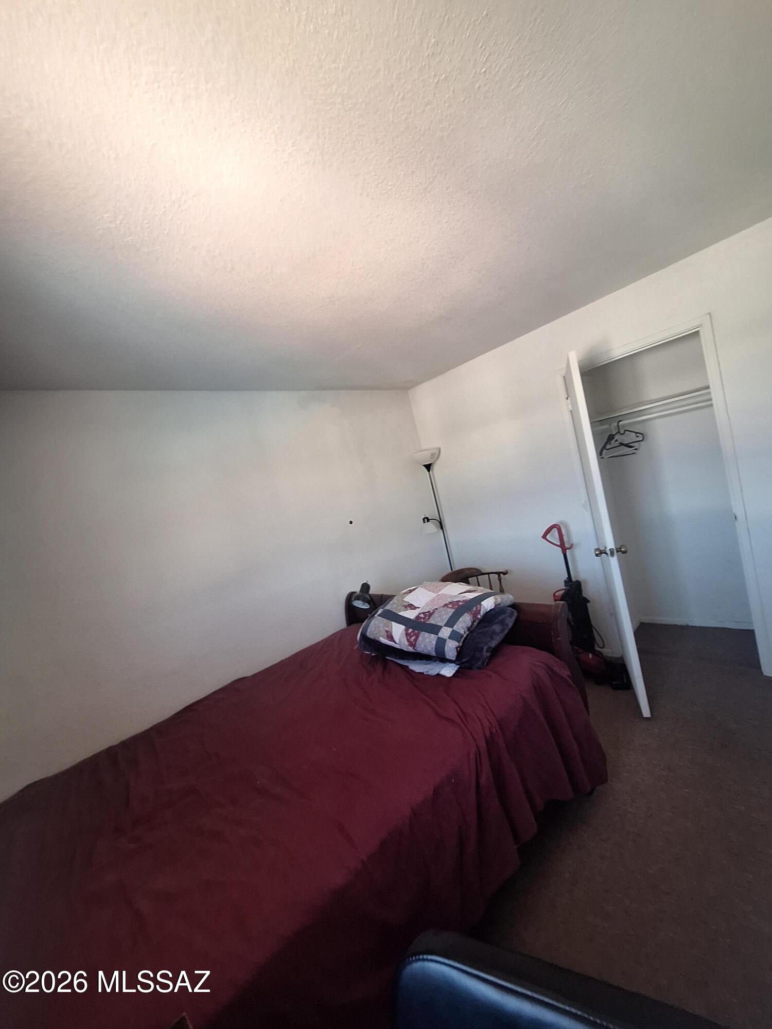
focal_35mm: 13
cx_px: 386
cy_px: 514
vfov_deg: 106.2
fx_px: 387
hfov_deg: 89.9
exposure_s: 1/40
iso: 125
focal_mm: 1.74
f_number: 2.2
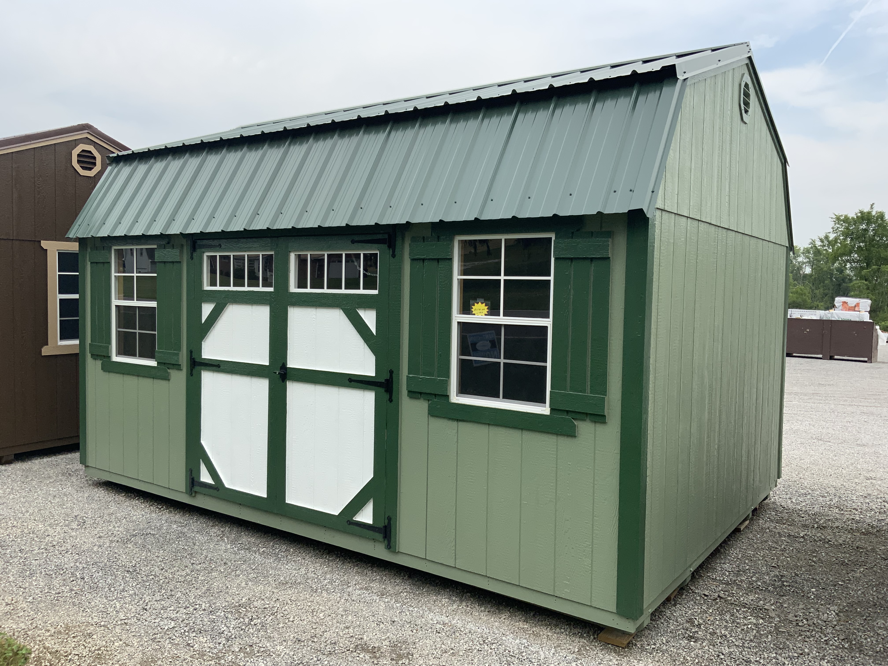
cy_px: 333
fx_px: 744
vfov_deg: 48.2
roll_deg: -2.7
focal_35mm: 29
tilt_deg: -3.4
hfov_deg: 61.7
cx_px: 444
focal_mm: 3
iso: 16
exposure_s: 1/739
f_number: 1.8
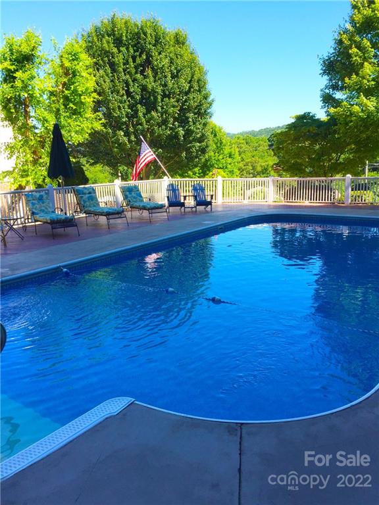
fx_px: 423
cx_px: 190
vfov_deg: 61.7
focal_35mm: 29
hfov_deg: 48.2
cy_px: 252
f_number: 2.2
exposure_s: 1/746
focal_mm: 4.15
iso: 32
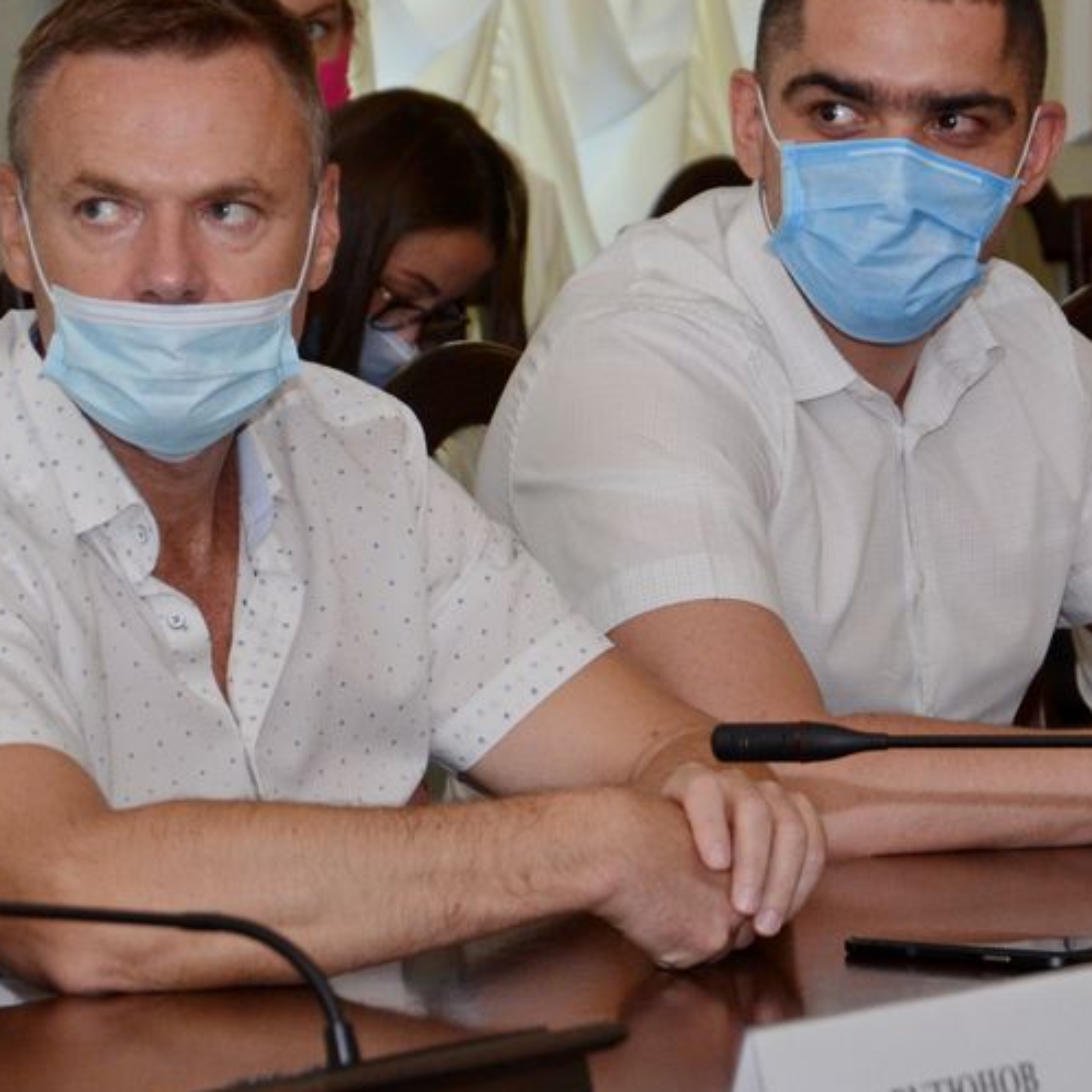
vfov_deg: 6.5
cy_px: 260
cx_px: 949
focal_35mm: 268
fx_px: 9572
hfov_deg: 6.5
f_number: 5.3
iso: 800
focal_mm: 75
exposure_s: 1/250
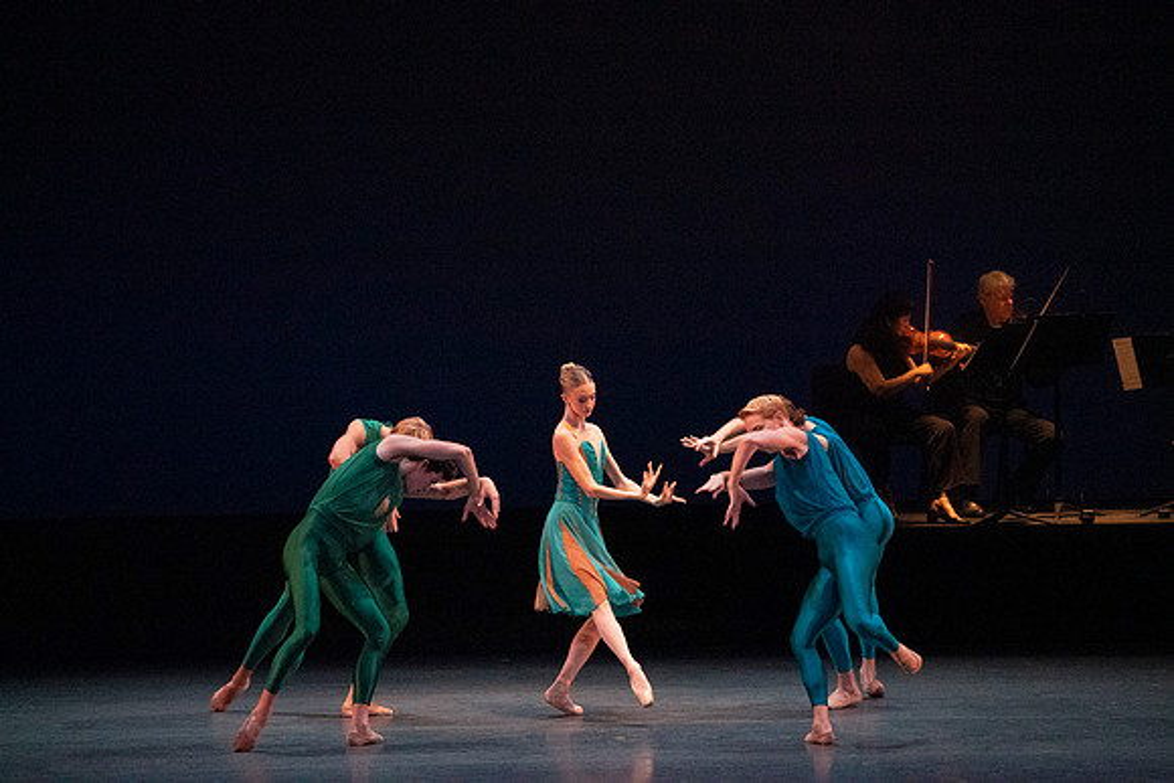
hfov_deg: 7.9
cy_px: 392
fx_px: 8546
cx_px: 587
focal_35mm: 262
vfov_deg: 5.2
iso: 25600
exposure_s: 1/400
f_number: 8
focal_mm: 262
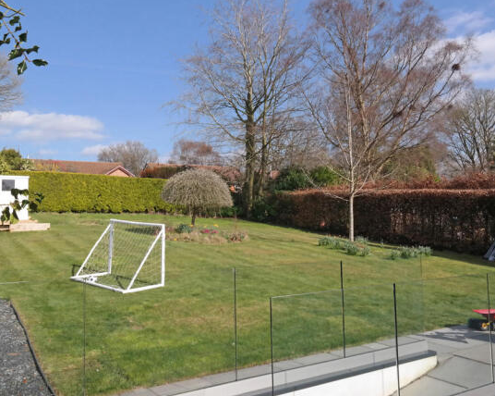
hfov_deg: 57.2
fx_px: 454
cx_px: 235
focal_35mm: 31
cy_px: 198
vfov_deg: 47.1
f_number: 10
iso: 1600
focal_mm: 18
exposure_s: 1/1600
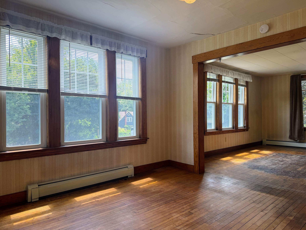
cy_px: 115
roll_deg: +0.6
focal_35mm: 24
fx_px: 212
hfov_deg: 71.6
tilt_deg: -0.6
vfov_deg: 56.8
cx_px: 153
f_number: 1.78
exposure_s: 1/186
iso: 100
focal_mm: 6.76
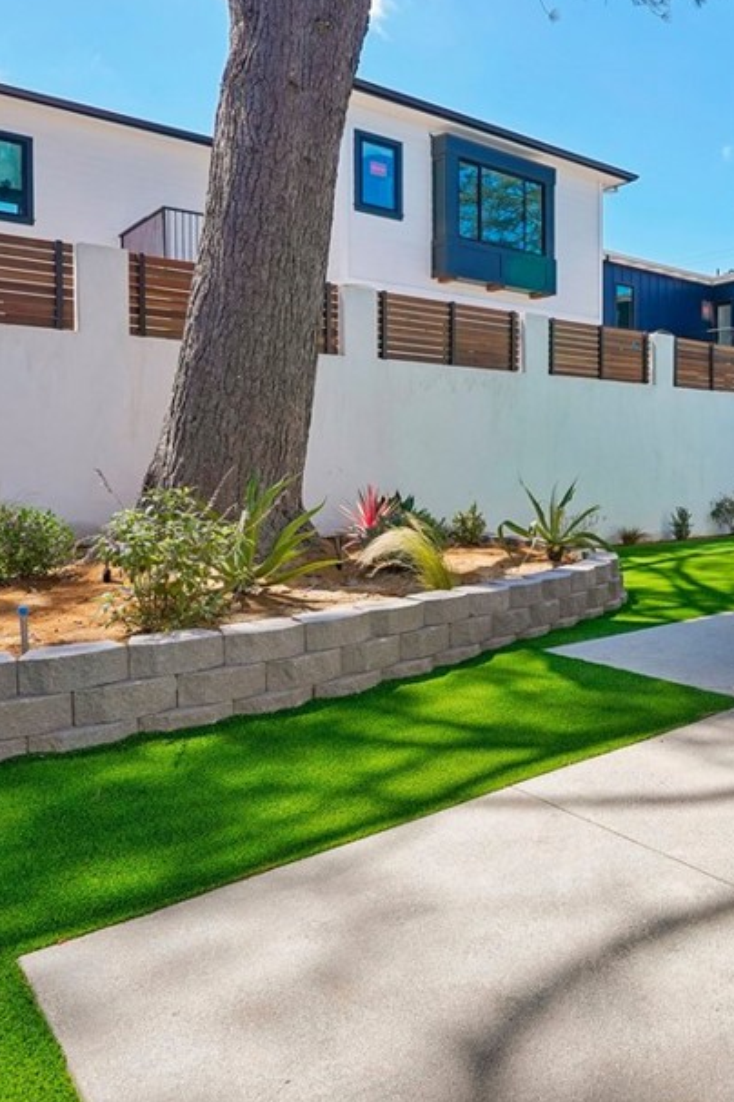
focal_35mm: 27
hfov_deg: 44.5
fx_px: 827
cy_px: 490
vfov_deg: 67.2
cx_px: 629
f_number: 8
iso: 400
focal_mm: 16
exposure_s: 1/400
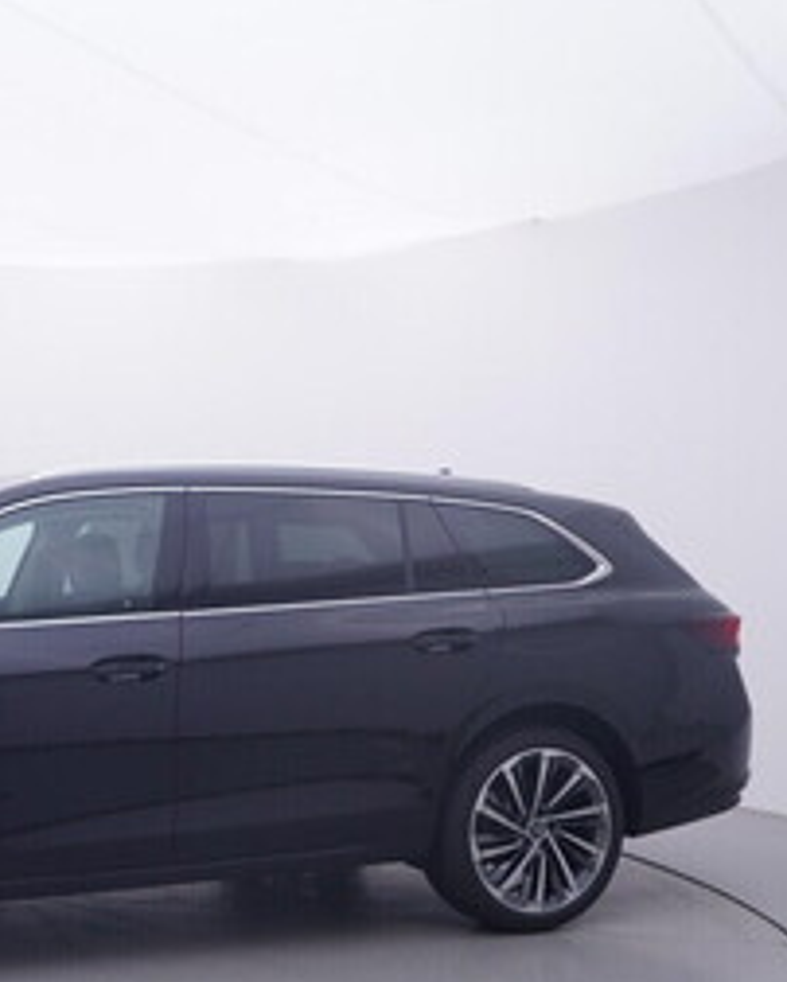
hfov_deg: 30.8
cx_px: 33
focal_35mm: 46
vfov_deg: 39.9
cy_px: 629
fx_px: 1338
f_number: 5
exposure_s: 1/80
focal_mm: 15
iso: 200
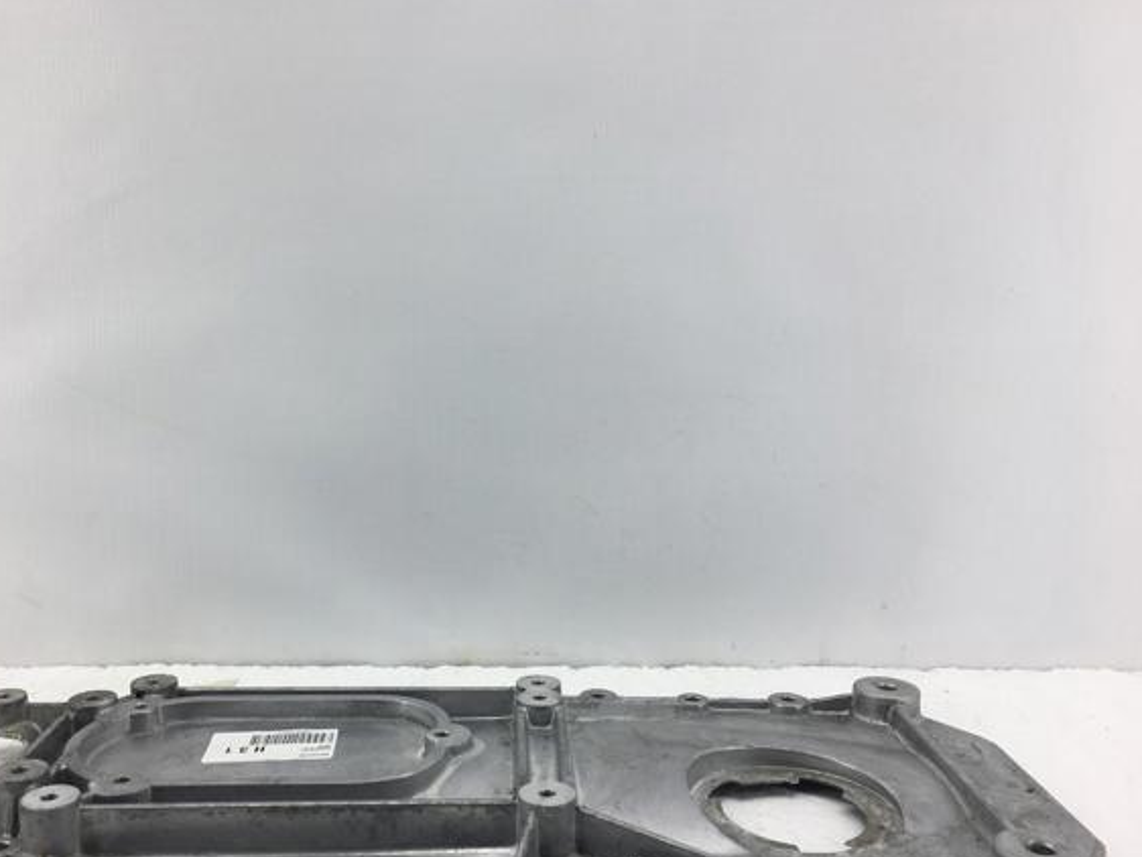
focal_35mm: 33
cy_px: 479
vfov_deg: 42.9
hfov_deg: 55.1
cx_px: 494
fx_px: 1089
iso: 25
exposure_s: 1/242
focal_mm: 4.15
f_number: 2.2
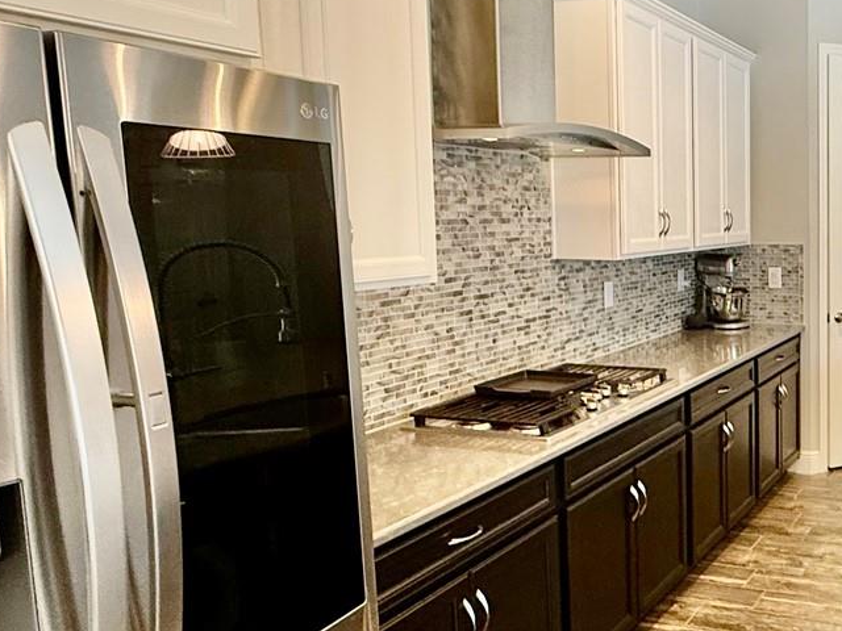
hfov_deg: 45.9
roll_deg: -0.7
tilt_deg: -5.6
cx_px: 804
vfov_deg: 40.7
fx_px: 851
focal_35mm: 35
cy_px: 306
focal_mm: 2.22
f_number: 2.2
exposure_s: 1/60
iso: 200
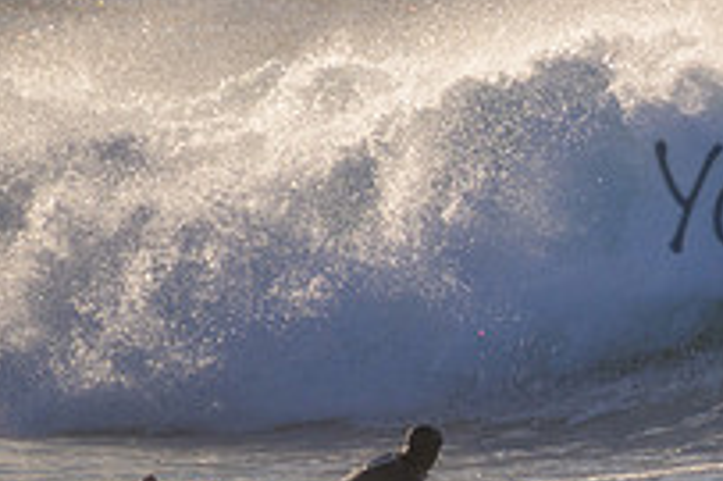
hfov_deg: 0.9
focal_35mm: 2291
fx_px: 45972
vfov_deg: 0.6
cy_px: 166
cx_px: 1022
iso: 800
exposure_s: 1/1250
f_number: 11
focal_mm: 800
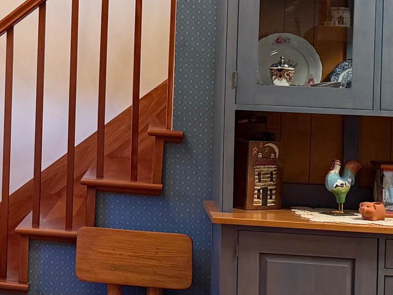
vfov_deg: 15.8
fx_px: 1056
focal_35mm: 93
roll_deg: -2.1
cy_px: 56
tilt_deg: +0.4
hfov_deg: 20.5
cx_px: 11
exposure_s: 1/60
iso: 320
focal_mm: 6.76
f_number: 1.78
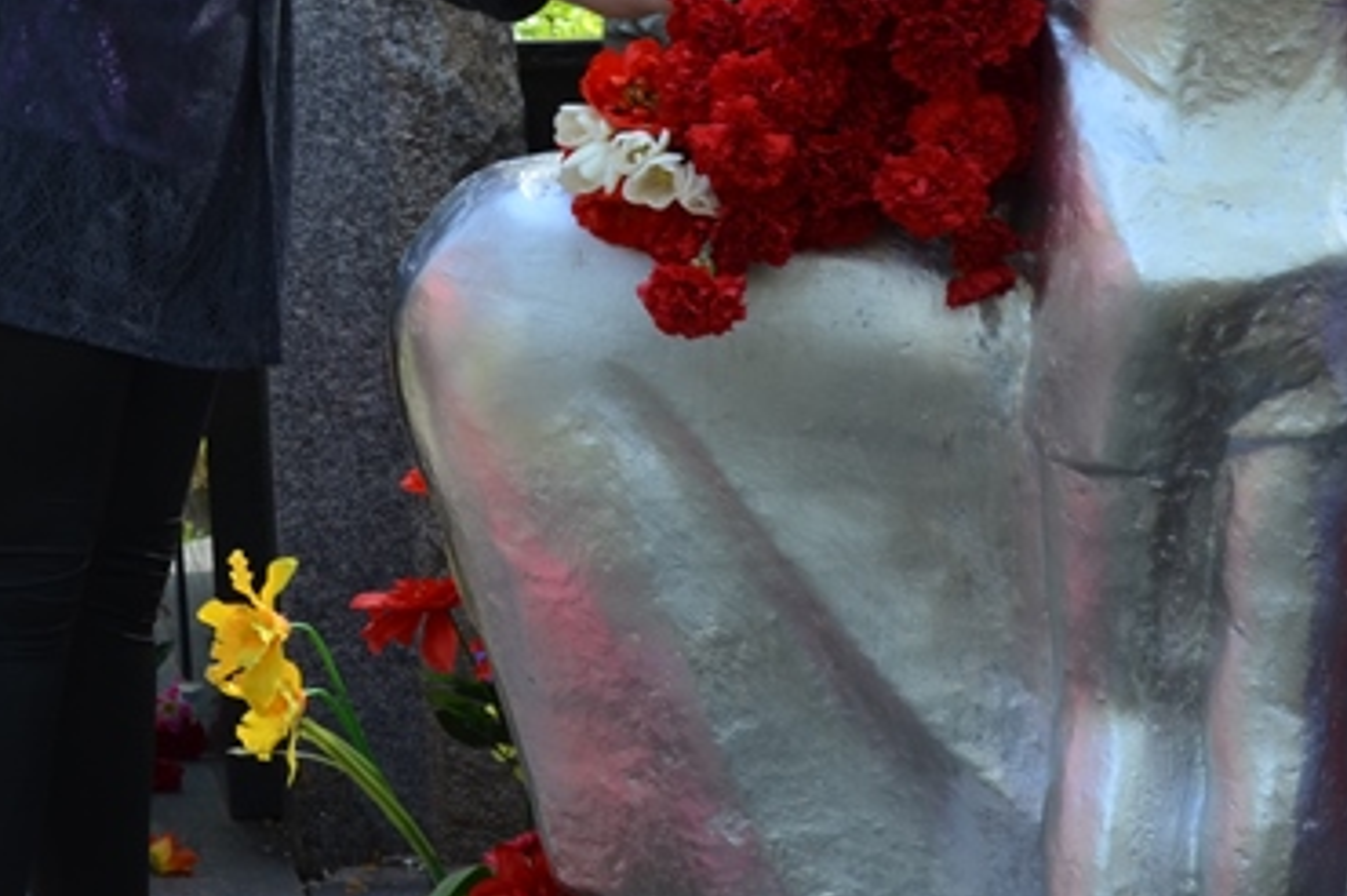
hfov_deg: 14.4
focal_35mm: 141
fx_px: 5271
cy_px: -66
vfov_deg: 9.6
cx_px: 106
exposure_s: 1/200
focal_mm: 34
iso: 200
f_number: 7.1
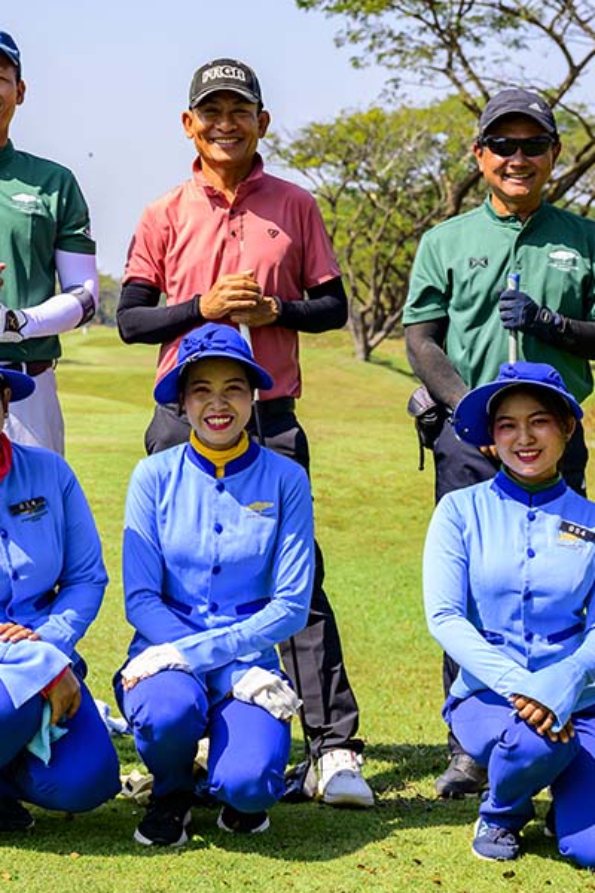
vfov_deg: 28.1
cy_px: 424
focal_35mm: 72
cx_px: 95
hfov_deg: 18.7
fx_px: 1785
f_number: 5
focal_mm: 45
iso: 640
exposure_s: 1/1600
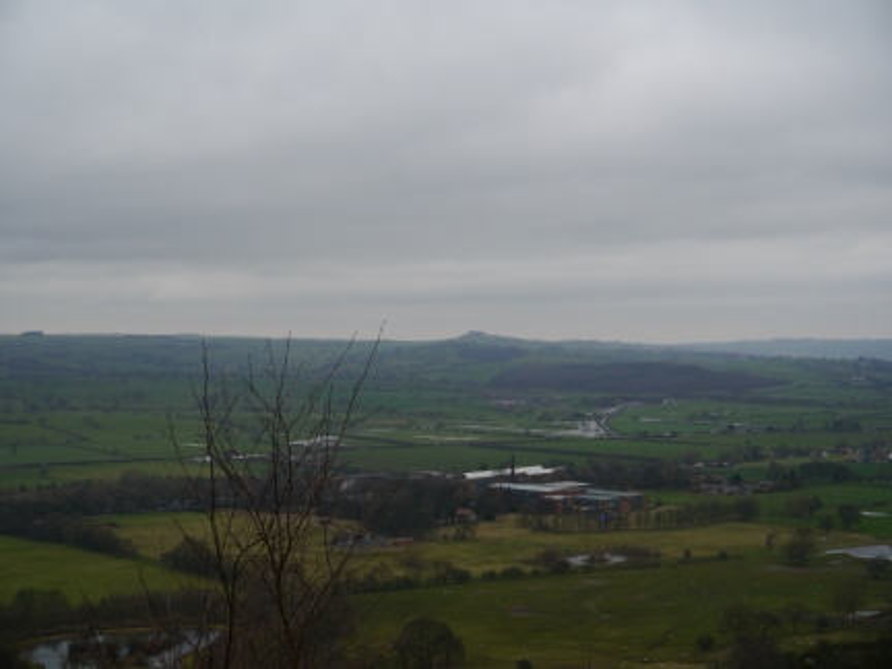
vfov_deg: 26.1
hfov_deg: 34.3
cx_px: 446
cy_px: 334
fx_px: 1443
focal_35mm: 56
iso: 160
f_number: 5
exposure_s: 1/125
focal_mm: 28
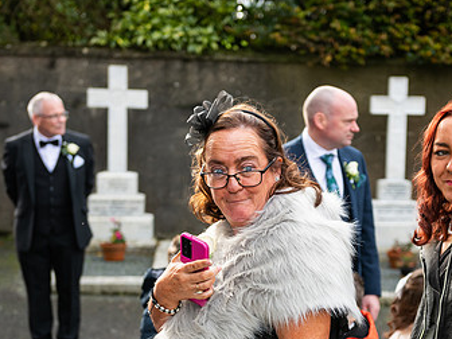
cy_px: 254
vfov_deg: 17.7
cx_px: 289
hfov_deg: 23.5
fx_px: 1084
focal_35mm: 83
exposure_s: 1/400
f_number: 3.5
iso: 200
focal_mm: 50
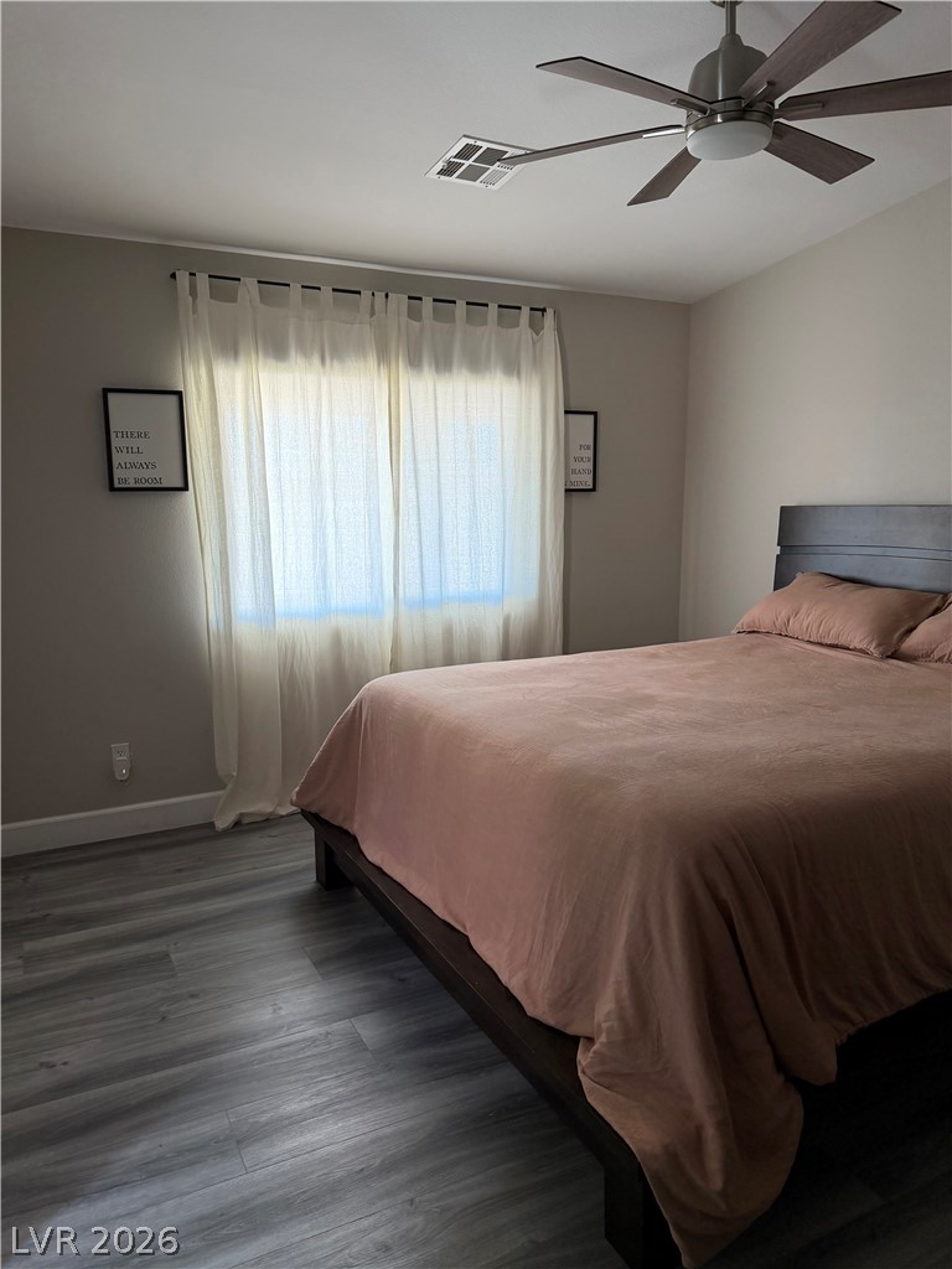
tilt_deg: -9.8
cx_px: 476
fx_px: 880
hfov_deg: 56.8
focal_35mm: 24
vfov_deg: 71.6
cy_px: 634
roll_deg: -0.4
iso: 200
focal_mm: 6.76
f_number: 1.78
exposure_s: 1/69
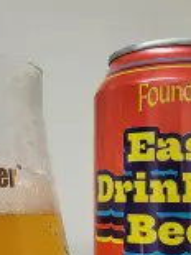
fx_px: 494
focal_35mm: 67
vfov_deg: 28.7
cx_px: 63
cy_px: 183
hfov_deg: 21.8
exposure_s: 1/55
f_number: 1.8
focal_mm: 5.4
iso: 200
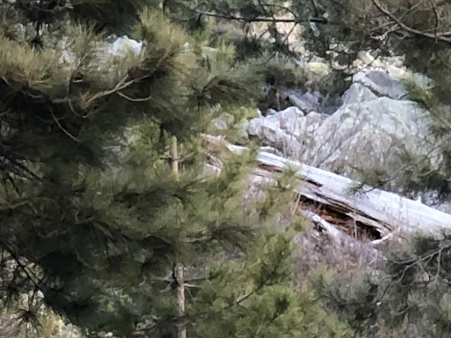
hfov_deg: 5.7
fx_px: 4532
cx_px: 414
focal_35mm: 348
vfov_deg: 4.2
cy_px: 546
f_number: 2.4
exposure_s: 1/60
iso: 32
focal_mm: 6
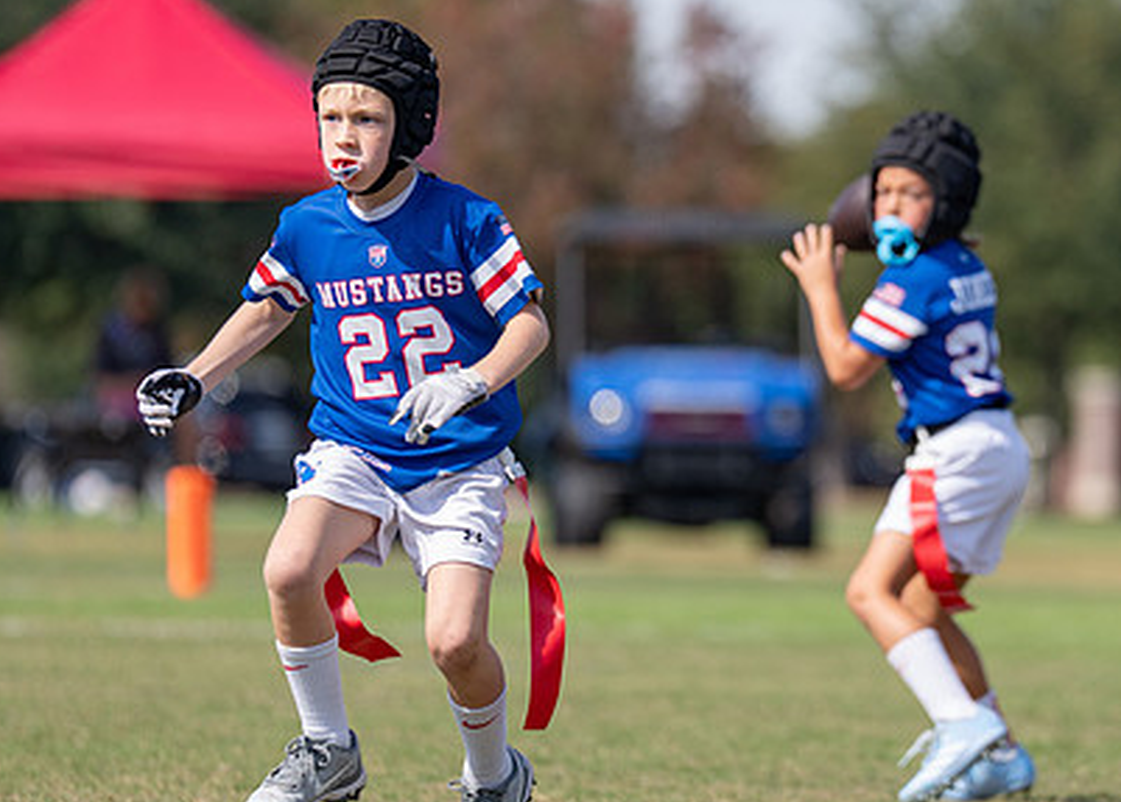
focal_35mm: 429
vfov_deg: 3.4
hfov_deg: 4.7
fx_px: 13667
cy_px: 362
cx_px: 880
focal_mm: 200
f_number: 2.8
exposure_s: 1/1000
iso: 100
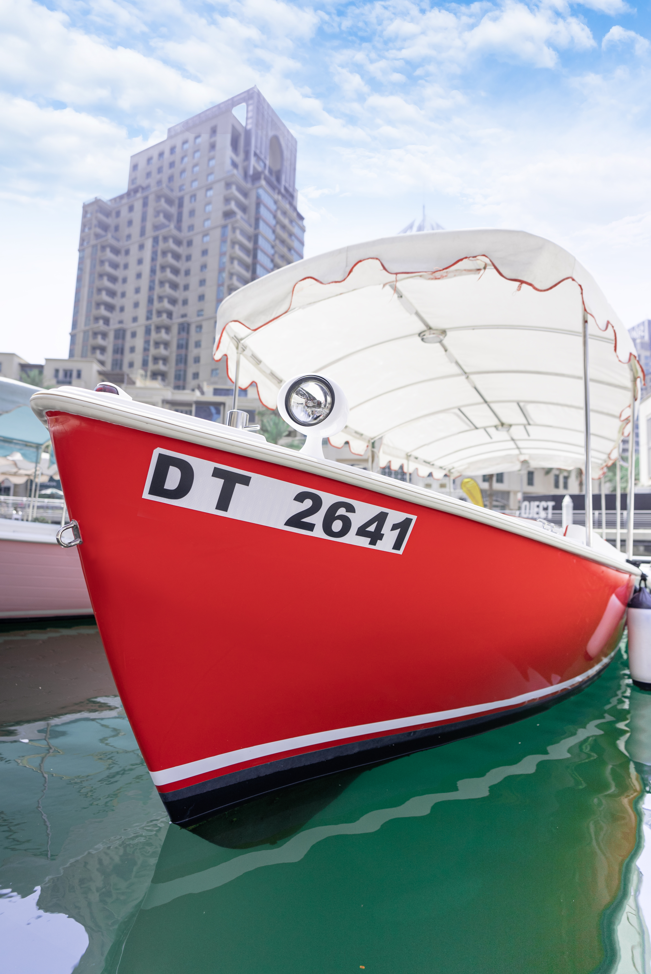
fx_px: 515
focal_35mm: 19
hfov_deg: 64.6
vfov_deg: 86.9
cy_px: 487
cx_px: 326
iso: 80
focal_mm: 19
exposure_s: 1/1600
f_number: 2.8
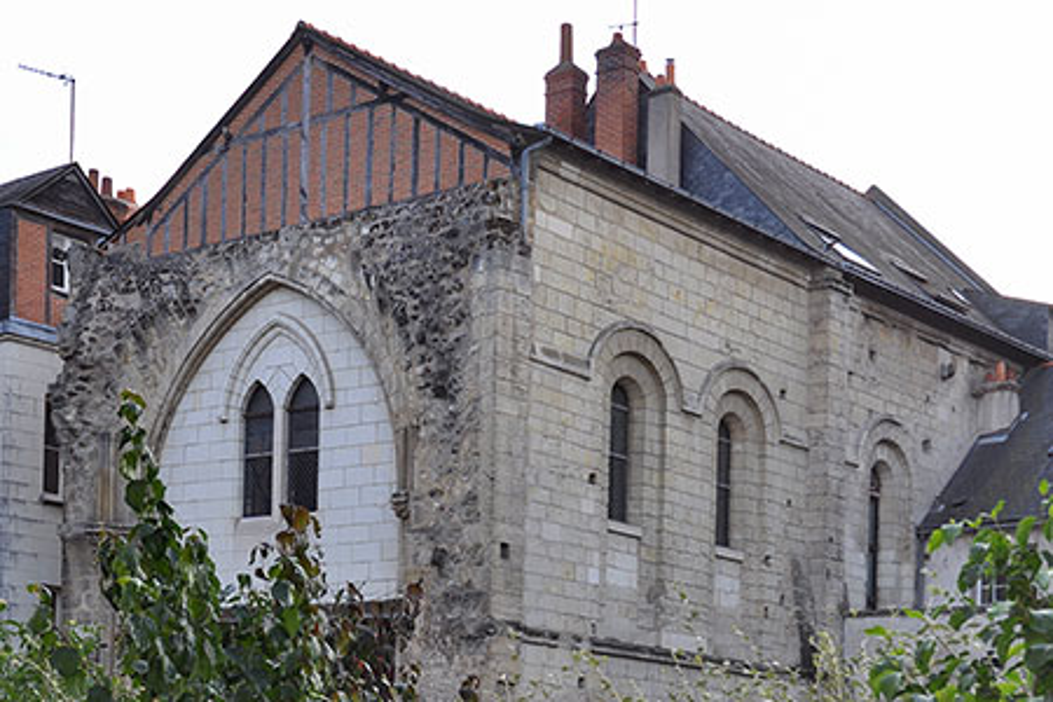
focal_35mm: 40
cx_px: 526
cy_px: 351
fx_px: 1185
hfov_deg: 47.9
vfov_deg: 33.0
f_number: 5.6
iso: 220
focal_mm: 27
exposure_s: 1/125
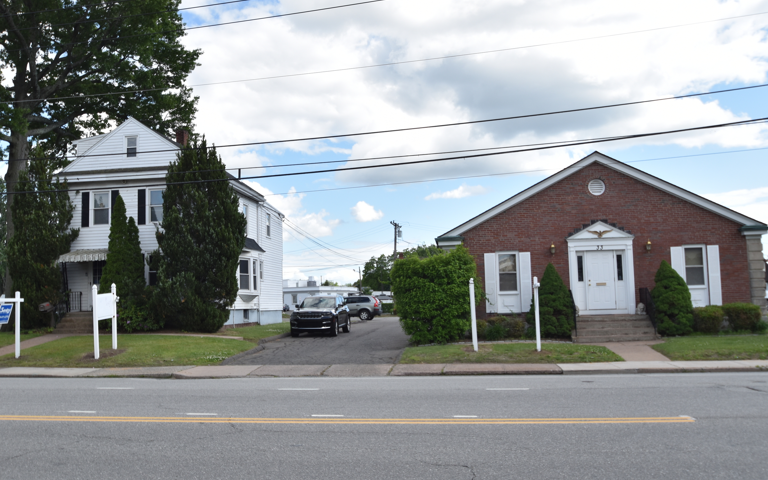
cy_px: 247
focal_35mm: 33
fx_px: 691
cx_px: 386
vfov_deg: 38.3
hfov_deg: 58.1
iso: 200
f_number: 9
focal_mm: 20
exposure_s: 1/320
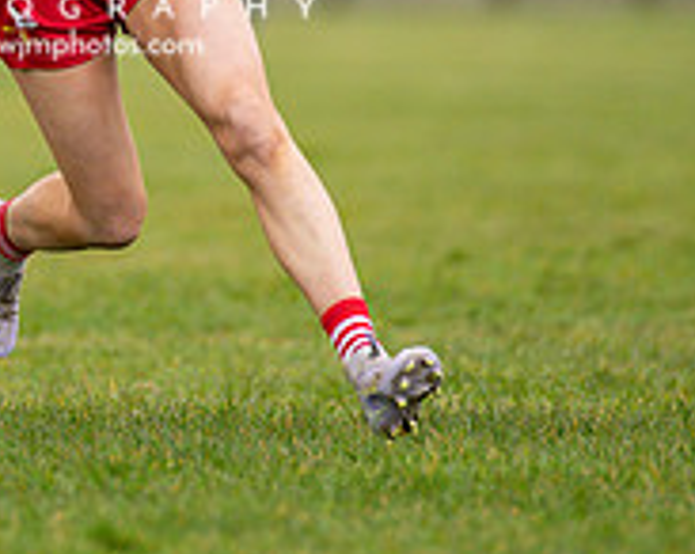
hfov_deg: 2.2
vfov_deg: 1.7
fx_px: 18349
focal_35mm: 893
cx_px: 65
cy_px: -112
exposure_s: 1/1000
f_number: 2.8
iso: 400
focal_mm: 300
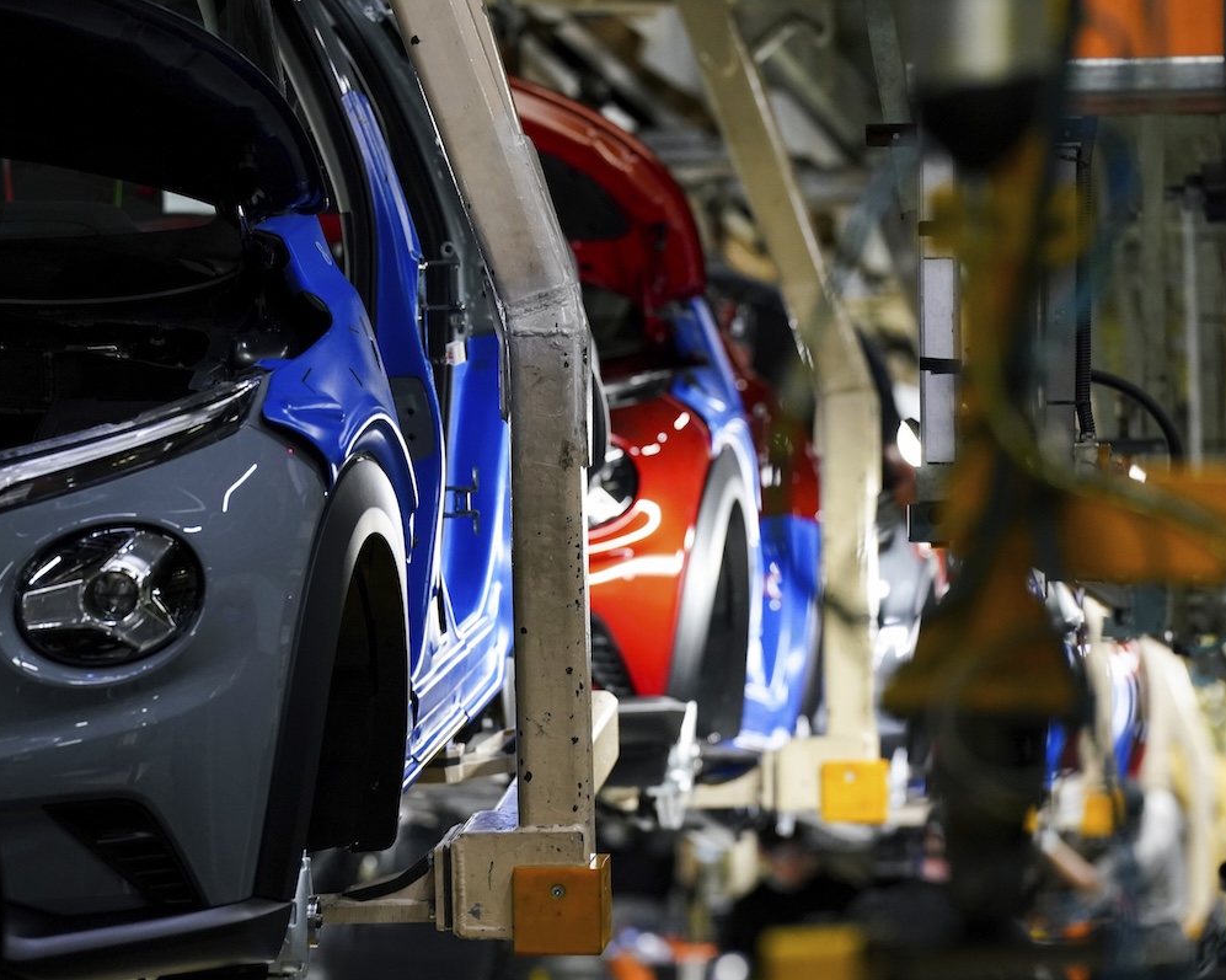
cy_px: 489
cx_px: 694
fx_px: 8198
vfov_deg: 6.8
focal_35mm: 226
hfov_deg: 8.6
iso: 3200
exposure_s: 1/160
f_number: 4.5
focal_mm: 200
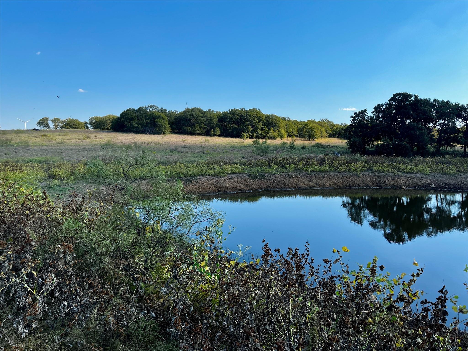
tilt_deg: -4.6
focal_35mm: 26
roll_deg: -0.9
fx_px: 352
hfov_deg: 67.3
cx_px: 234
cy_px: 176
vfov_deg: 53.1
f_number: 1.6
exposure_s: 1/2222
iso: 50
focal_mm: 5.1
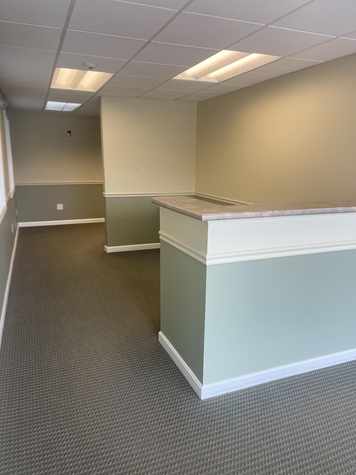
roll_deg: -0.2
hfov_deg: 53.1
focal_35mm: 26
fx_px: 357
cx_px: 178
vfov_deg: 67.3
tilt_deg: -12.9
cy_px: 238
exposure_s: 1/120
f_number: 1.6
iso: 40
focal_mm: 5.1
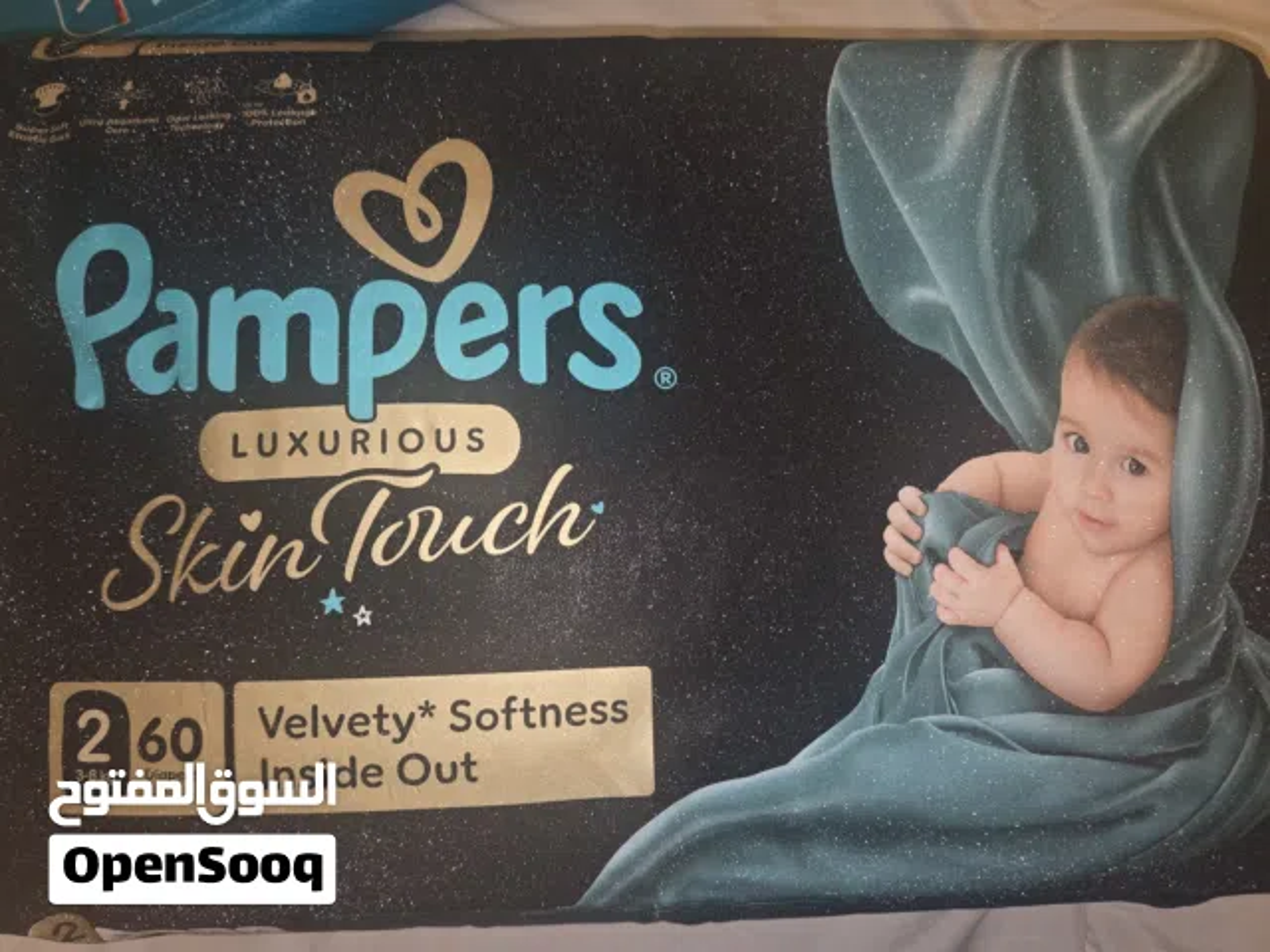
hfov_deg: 73.9
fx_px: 844
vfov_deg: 58.9
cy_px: 476
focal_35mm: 23
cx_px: 635
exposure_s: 1/24
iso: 2000
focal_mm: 5.4
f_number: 1.8
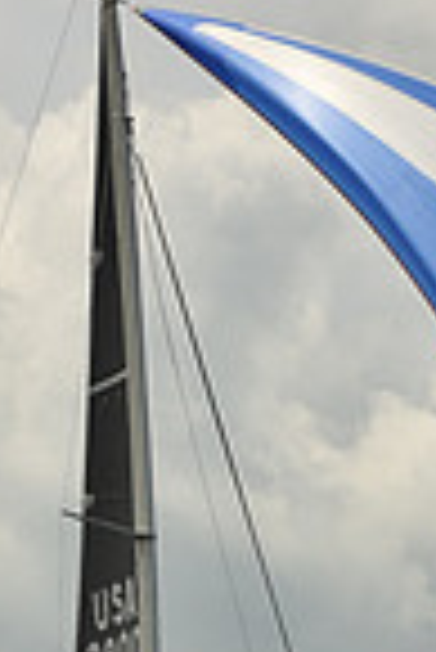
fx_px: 5074
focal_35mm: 280
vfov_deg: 7.3
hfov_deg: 4.9
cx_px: 209
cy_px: 872
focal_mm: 70
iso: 400
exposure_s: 1/1000
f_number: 13
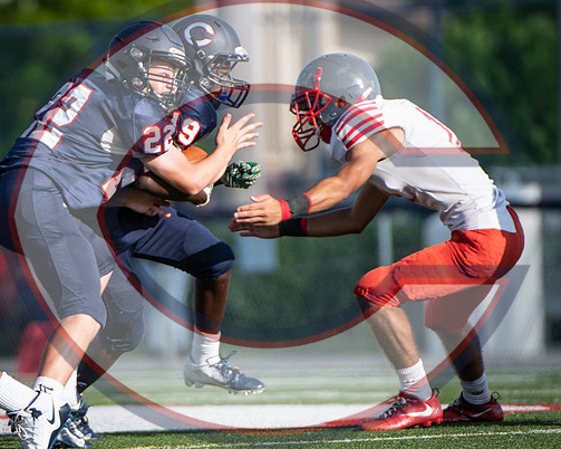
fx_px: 13626
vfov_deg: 1.9
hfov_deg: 2.4
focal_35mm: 821
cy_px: 216
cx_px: 152
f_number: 4
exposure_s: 1/1000
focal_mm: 400
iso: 100
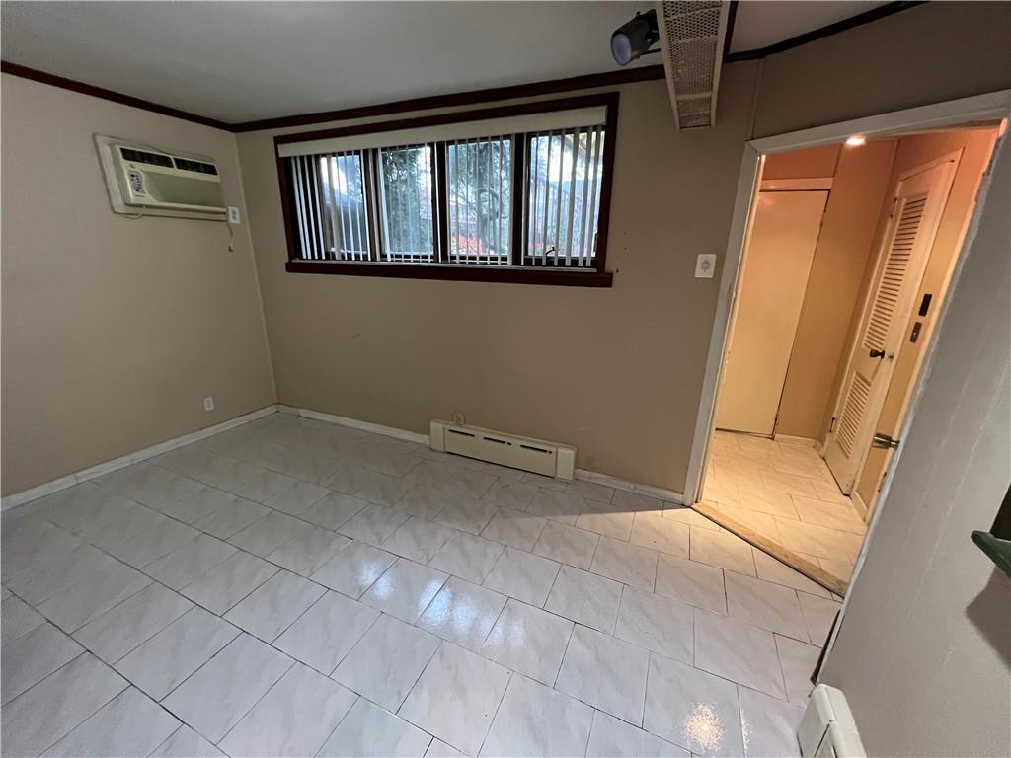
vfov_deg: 89.9
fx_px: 380
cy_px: 379
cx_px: 506
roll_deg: -1.4
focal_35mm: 13
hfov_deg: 106.2
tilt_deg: -18.2
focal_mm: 1.57
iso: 640
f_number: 1.8
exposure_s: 1/60
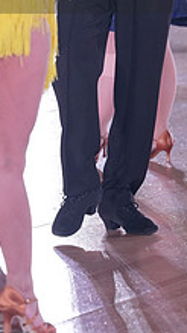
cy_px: -36
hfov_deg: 3.8
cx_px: 48
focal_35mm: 322
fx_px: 2842
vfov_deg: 6.7
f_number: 4
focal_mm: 116
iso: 1600
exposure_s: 1/400
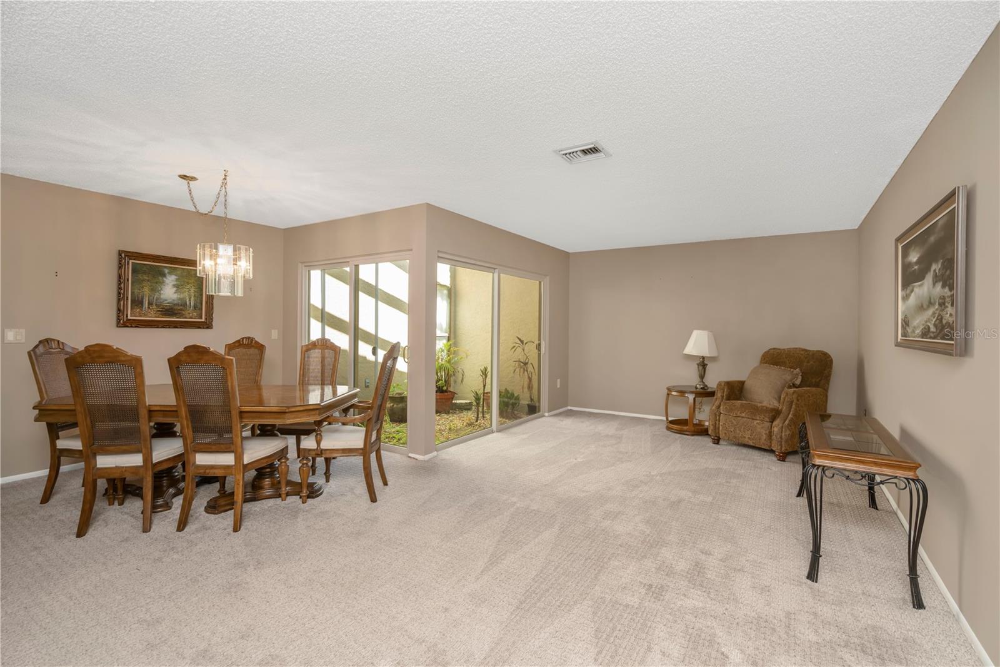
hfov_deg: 96.7
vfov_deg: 73.7
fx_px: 444
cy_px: 334
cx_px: 500
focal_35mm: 16
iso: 500
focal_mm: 16
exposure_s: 1/60
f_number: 5.6
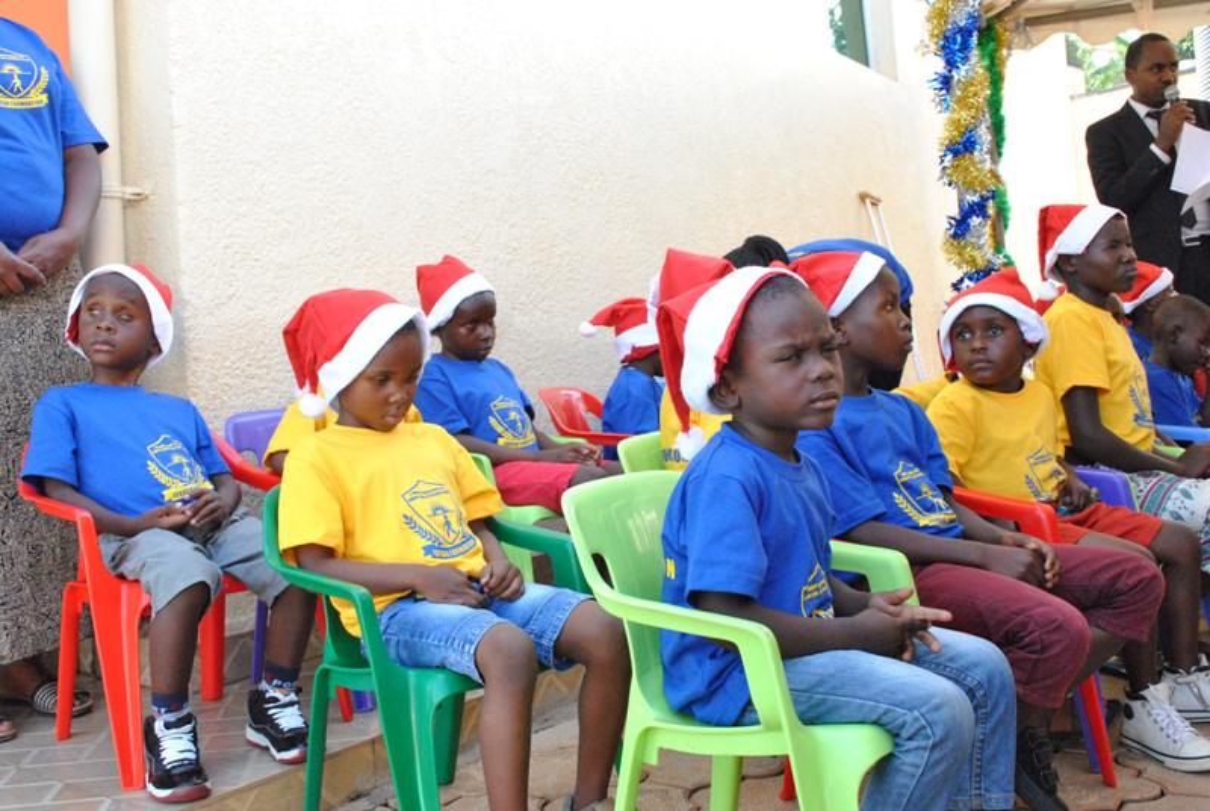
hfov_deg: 53.1
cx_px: 605
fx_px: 1212
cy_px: 406
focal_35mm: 36
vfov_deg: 37.0
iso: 1600
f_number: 8
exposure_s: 1/250
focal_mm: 24
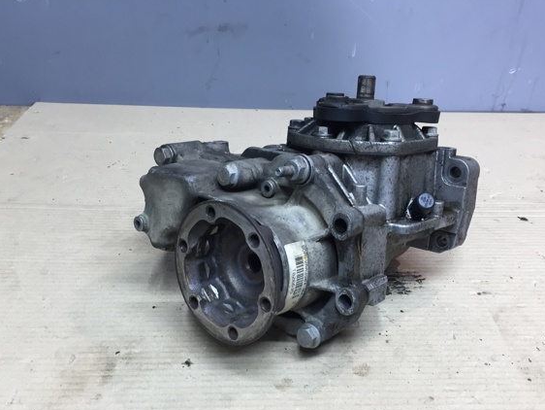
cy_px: 229
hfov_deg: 55.3
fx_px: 520
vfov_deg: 42.9
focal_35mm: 33
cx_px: 292
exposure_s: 1/33
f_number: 2.2
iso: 80
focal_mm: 4.15
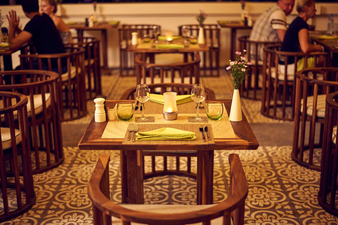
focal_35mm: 50
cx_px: 169
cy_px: 112
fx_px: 470
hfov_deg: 39.6
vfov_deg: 27.0
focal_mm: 50
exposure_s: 1/125
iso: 640
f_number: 1.8
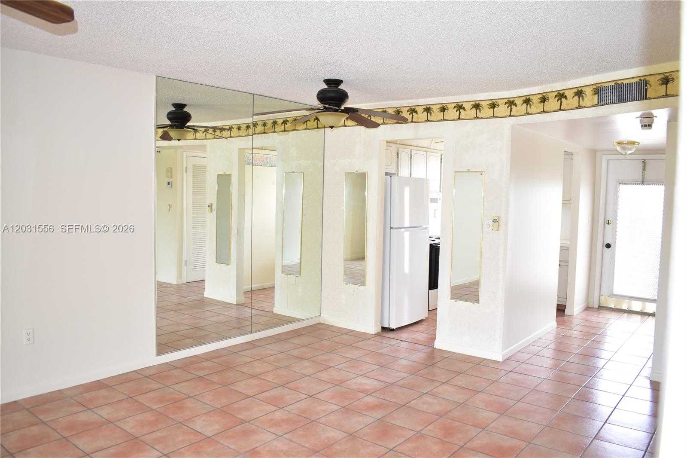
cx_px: 344
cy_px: 229
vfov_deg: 47.9
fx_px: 515
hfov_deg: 67.4
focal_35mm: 27
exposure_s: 1/60
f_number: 4.5
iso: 1000
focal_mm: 18
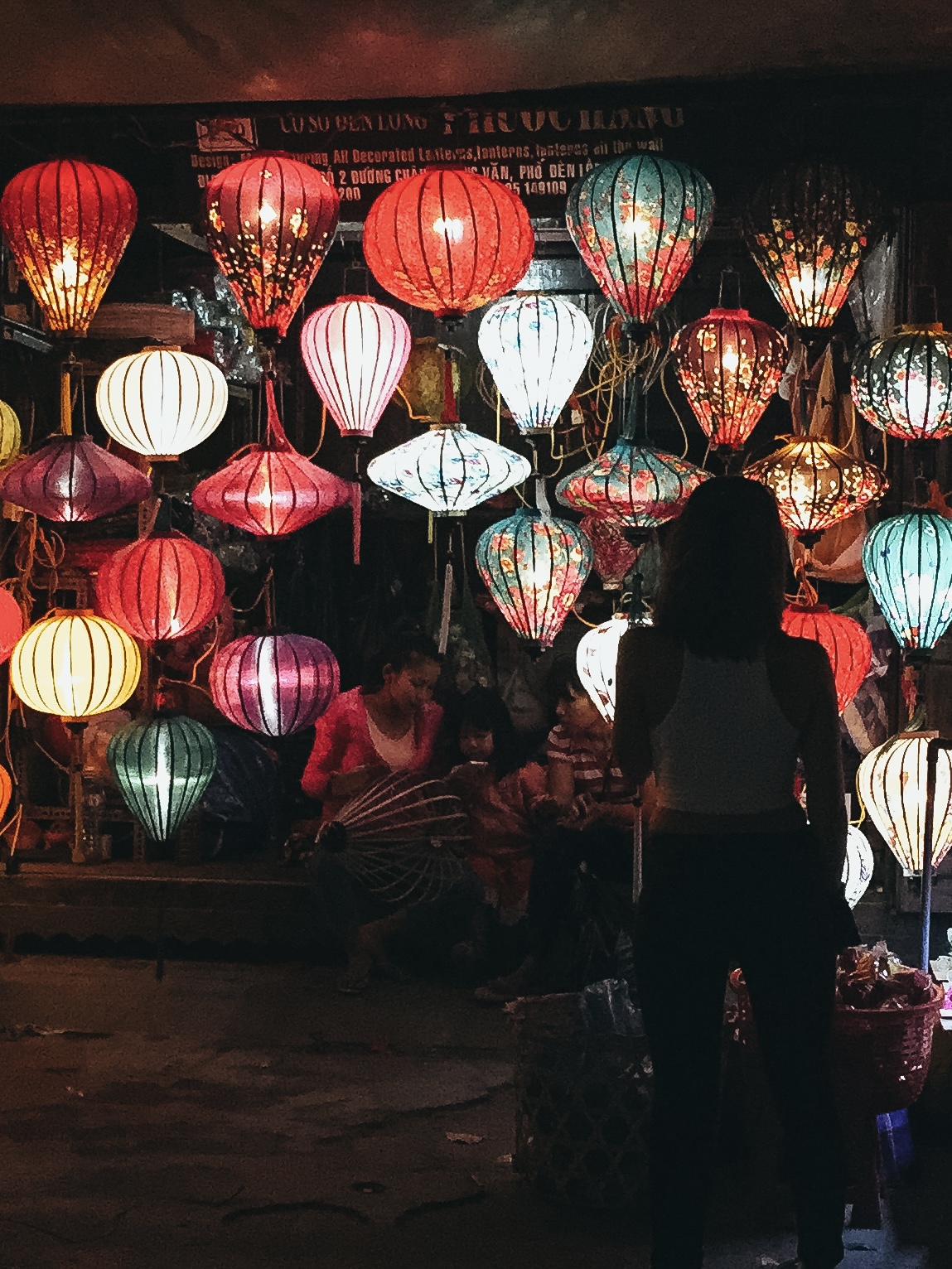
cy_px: 634
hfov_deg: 36.0
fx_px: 1467
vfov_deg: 46.8
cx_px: 476
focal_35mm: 40
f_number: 2.2
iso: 500
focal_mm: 4.15
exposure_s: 1/50
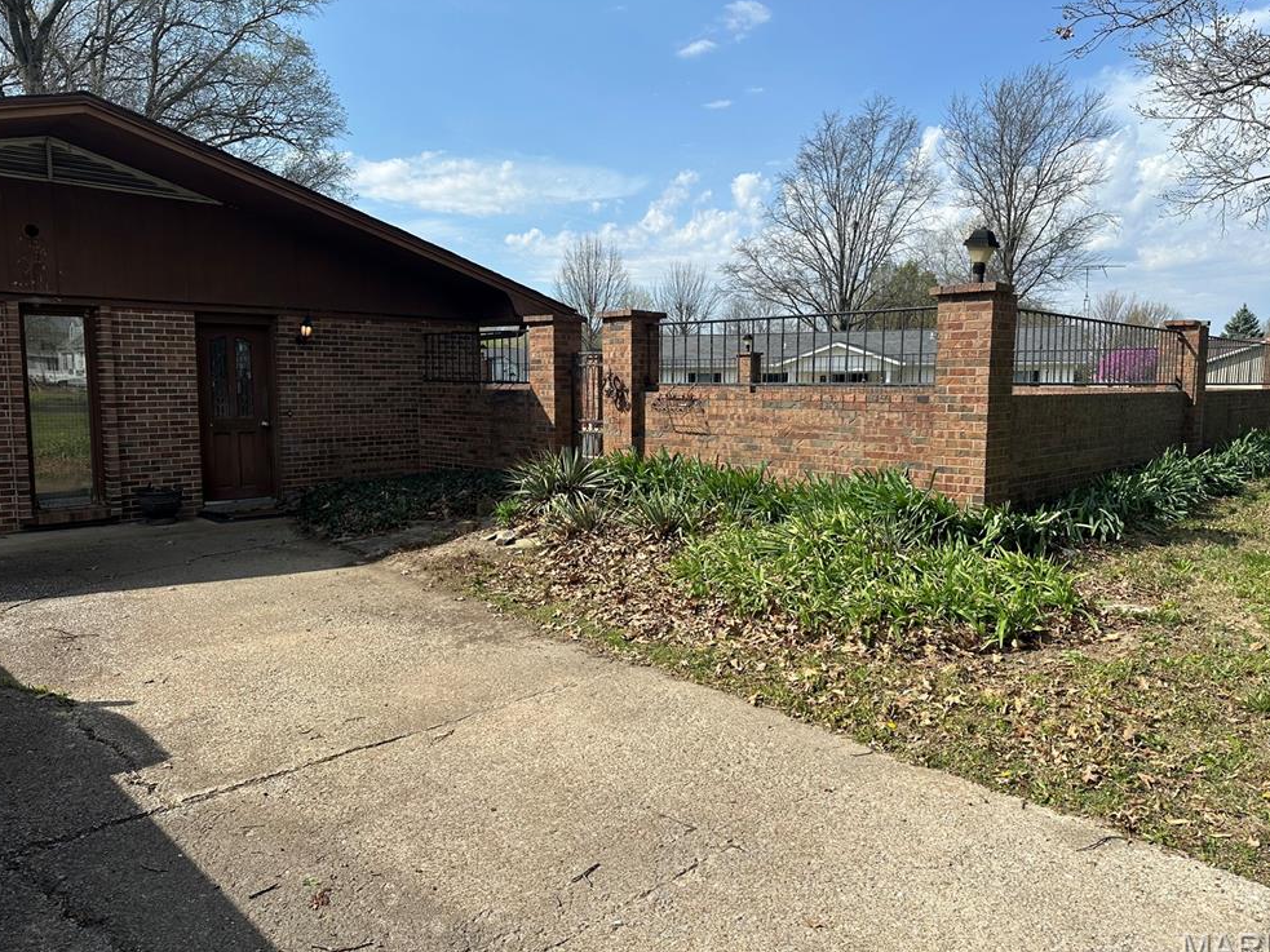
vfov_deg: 54.9
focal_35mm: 25
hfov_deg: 69.4
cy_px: 478
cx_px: 649
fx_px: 917
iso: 80
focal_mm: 6.86
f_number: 1.78
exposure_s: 1/4545
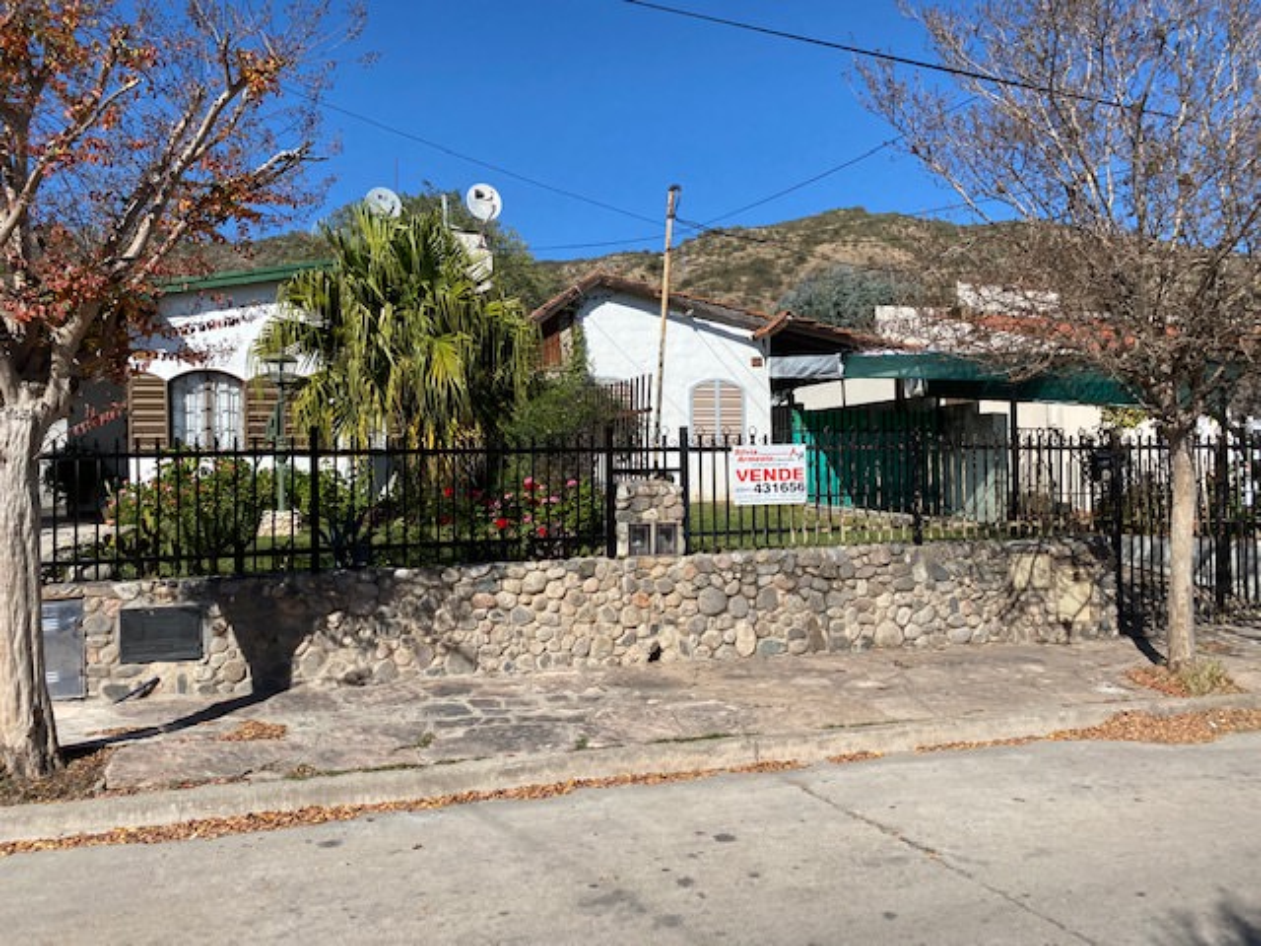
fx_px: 947
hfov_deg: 67.3
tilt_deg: -0.8
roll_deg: +1.4
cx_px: 630
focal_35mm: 26
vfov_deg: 53.1
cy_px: 473
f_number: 1.8
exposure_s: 1/3401
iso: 32
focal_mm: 4.25
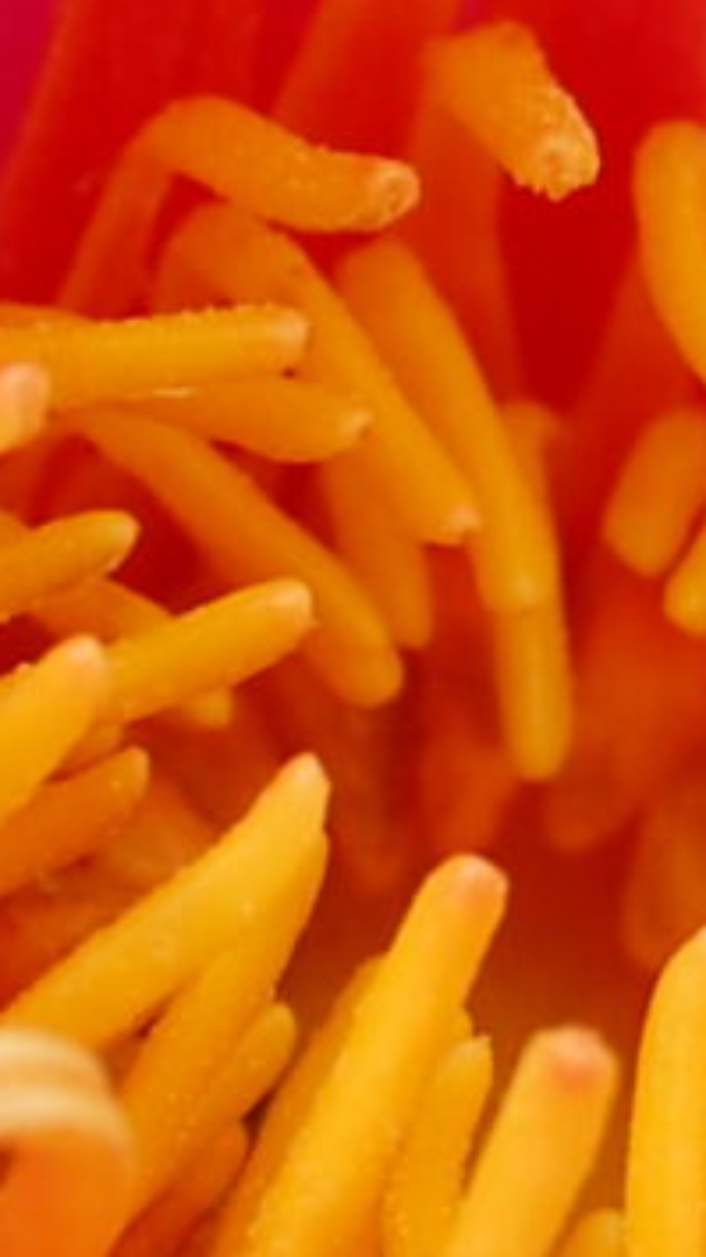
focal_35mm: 625
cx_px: 720
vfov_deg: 3.5
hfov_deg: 1.9
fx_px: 20803
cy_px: 707
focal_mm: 55
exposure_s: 1/250
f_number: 8
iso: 200
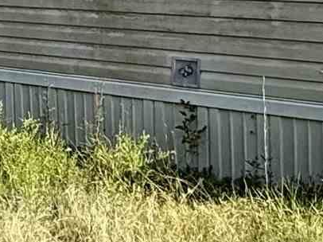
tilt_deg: +1.4
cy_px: -45
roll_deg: -1.2
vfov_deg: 13.6
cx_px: -232
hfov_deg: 16.1
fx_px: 988
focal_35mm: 106
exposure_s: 1/1368
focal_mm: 2.22
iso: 64
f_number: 2.2
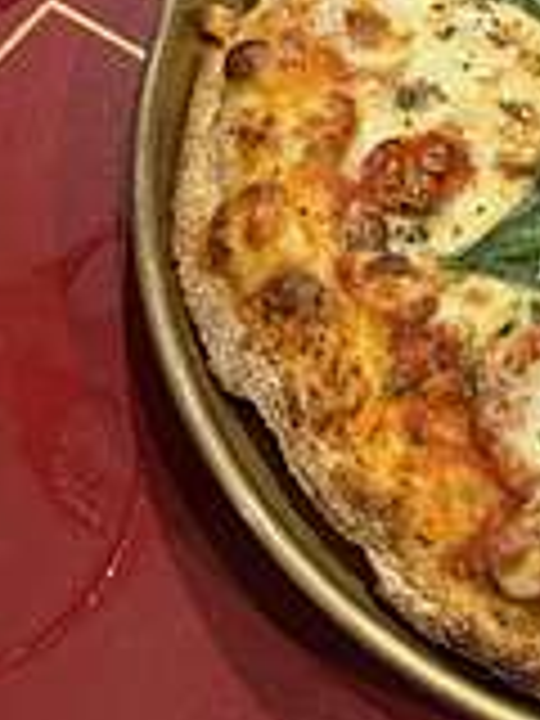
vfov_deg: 23.2
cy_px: -108
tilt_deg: -52.5
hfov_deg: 17.5
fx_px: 1622
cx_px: 734
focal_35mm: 78
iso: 160
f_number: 1.6
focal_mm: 5.96
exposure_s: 1/50
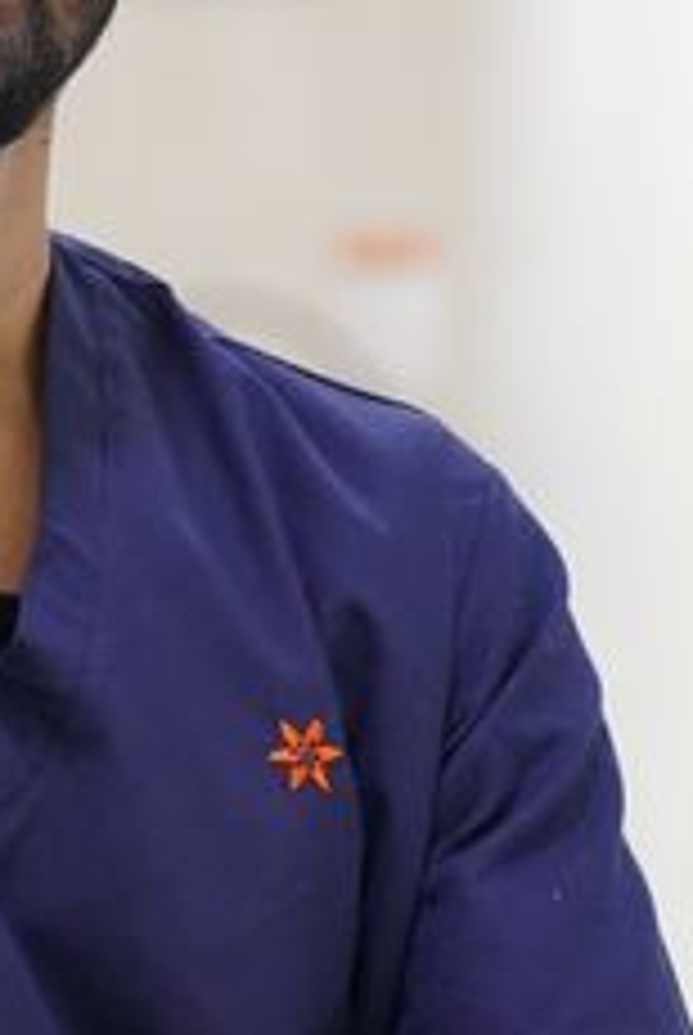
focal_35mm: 323
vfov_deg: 6.4
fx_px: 9298
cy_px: 378
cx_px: -27
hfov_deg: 4.3
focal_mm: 83
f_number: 4
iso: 4000
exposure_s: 1/125
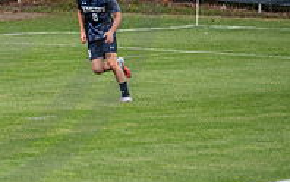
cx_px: -92
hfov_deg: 3.5
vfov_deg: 2.2
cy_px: -45
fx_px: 4776
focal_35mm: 604
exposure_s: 1/1000
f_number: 4
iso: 320
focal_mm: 200
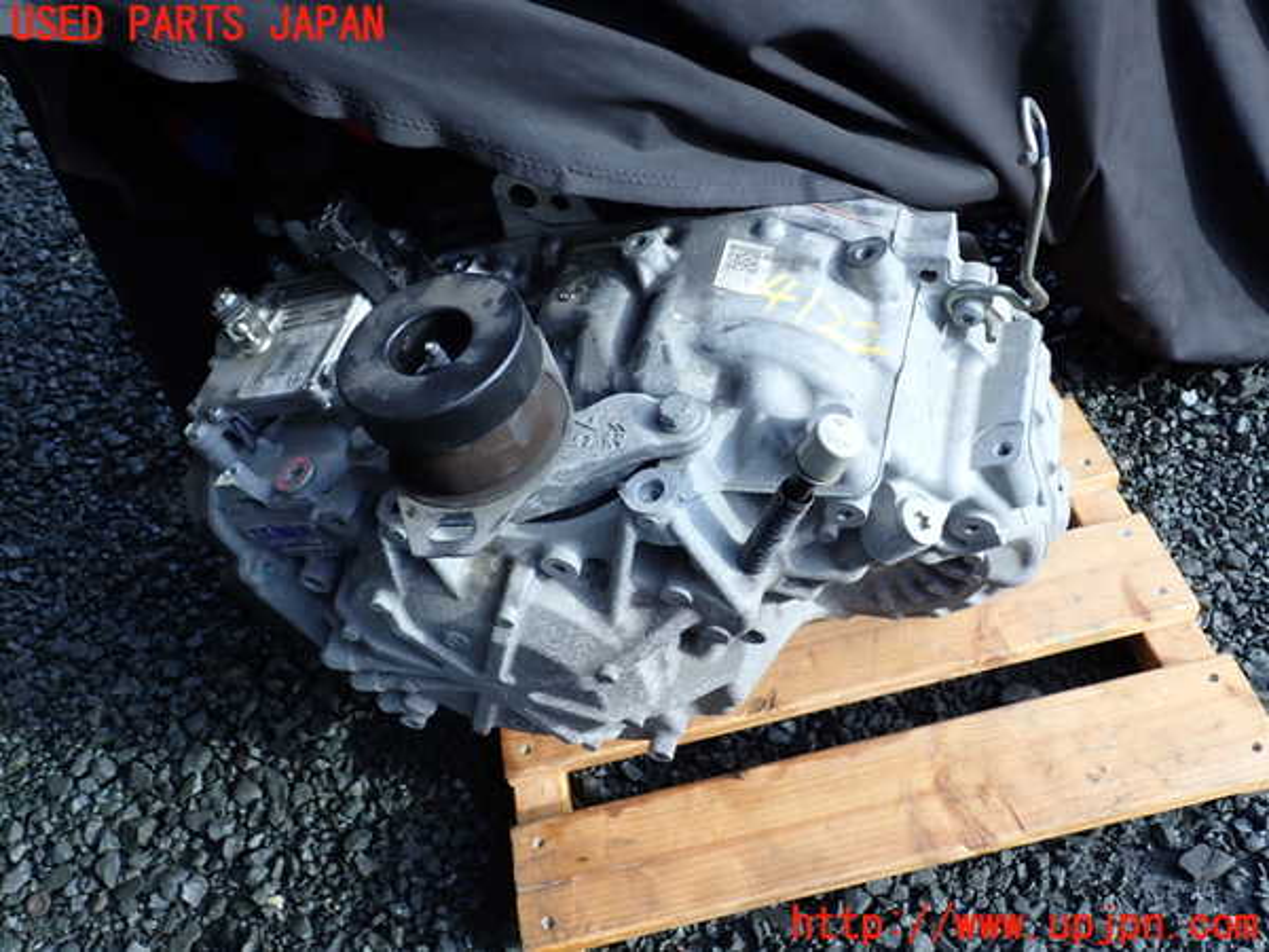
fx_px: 1100
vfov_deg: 46.8
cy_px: 476
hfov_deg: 60.0
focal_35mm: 30
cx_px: 634
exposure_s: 1/125
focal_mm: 5.4
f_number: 3.2
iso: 100
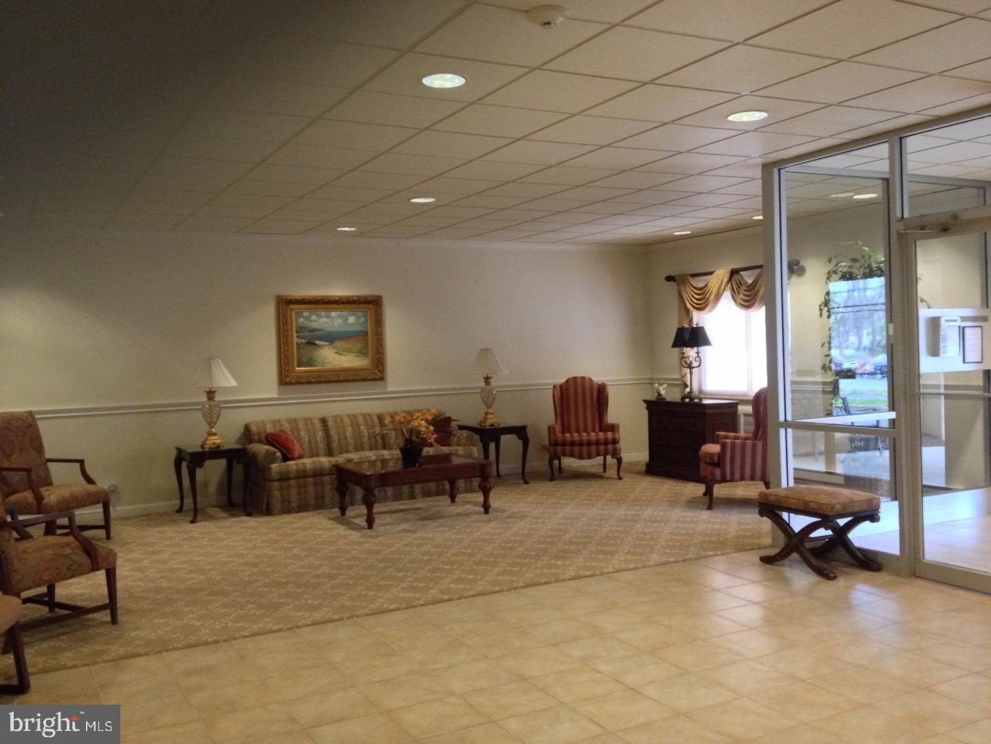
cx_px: 496
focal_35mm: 35
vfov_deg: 40.7
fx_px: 1002
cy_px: 372
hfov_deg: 52.6
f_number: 2.4
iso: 400
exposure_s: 1/20
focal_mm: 4.28
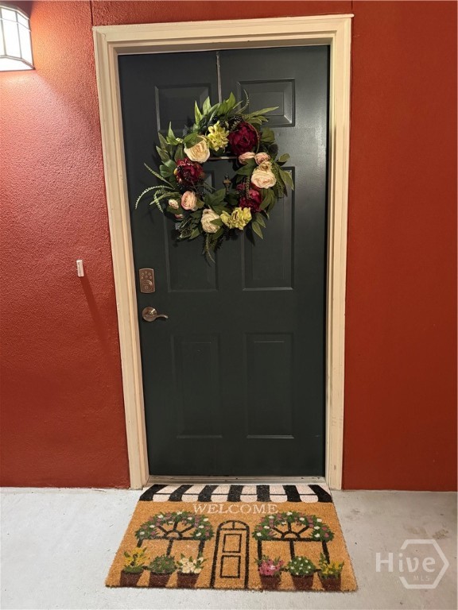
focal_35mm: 24
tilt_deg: -9.9
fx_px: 423
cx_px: 229
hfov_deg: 56.8
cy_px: 305
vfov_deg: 71.6
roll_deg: +1.9
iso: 1000
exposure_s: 1/30
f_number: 1.78
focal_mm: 6.76
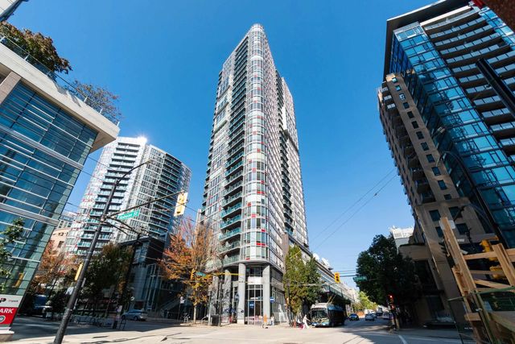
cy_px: 172
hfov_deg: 100.4
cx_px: 258
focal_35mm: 15
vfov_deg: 77.4
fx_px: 215
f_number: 8
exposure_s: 1/320
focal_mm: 10
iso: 200
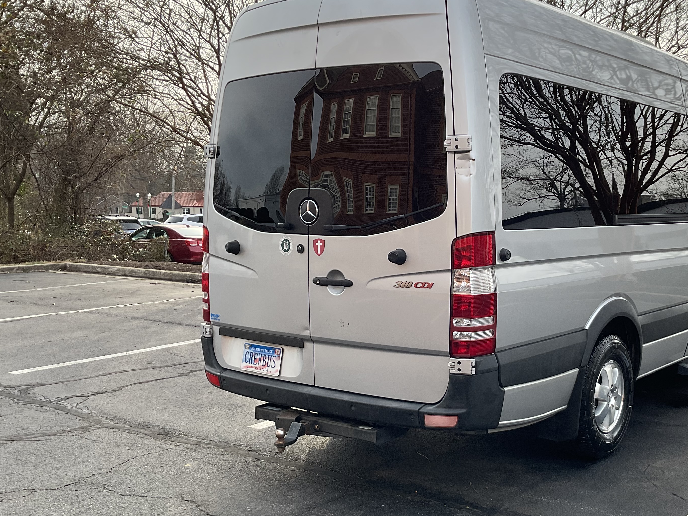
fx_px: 855
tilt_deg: -6.3
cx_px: 464
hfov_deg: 43.2
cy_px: 291
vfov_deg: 33.6
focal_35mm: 43
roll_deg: -0.2
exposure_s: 1/500
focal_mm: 3
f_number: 1.8
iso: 16
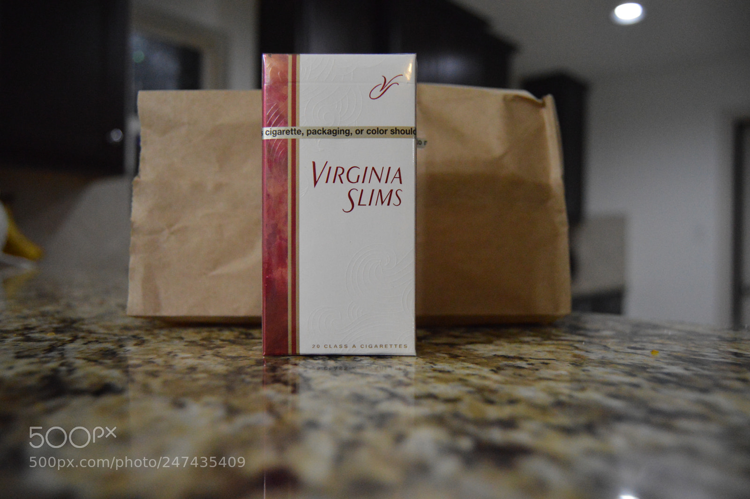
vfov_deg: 47.9
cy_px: 250
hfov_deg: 67.4
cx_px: 375
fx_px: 562
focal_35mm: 27
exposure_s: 1/500
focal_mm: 18
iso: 3200
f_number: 3.5
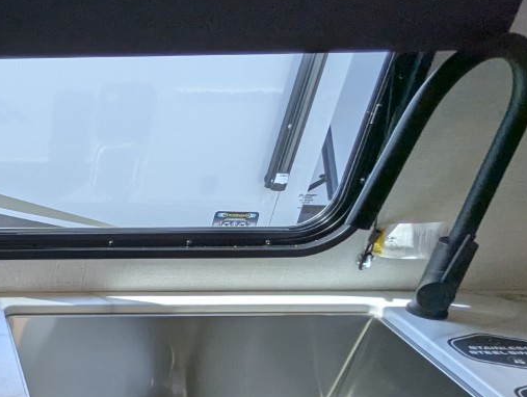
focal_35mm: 44
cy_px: 391
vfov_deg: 30.8
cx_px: -117
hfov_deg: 33.9
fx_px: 671
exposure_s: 1/128
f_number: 2.2
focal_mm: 2.35
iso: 102
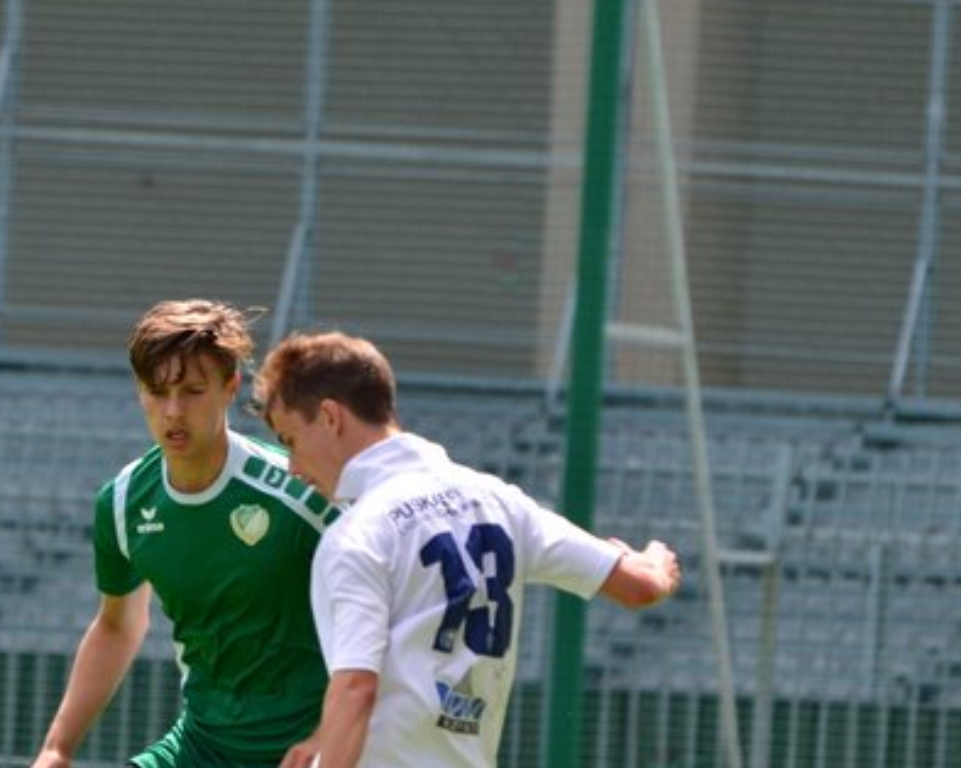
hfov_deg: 2.9
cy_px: 599
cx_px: 247
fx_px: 19217
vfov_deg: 2.3
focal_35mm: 676
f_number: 5.3
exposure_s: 1/800
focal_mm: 210
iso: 250
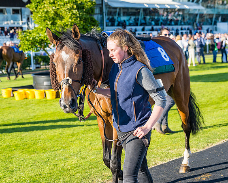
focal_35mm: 79
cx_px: 137
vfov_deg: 19.4
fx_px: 532
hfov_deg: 24.1
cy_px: 91
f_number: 5
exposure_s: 1/1250
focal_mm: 70
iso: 200
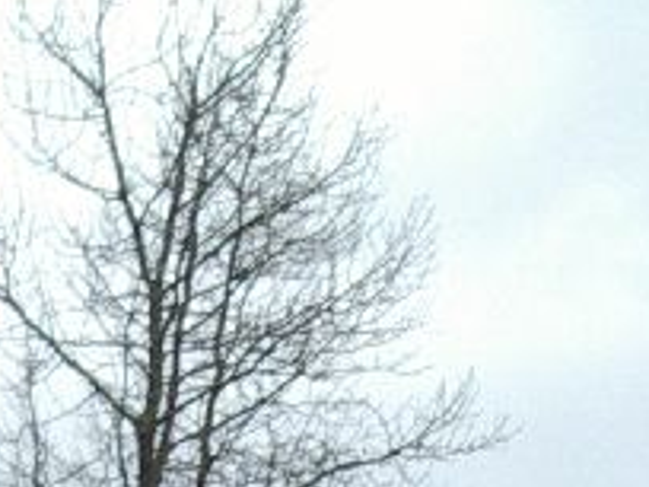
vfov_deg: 7.1
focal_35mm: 204
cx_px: 309
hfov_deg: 9.7
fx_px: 3825
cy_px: 837
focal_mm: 7.8
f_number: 3
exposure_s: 1/25
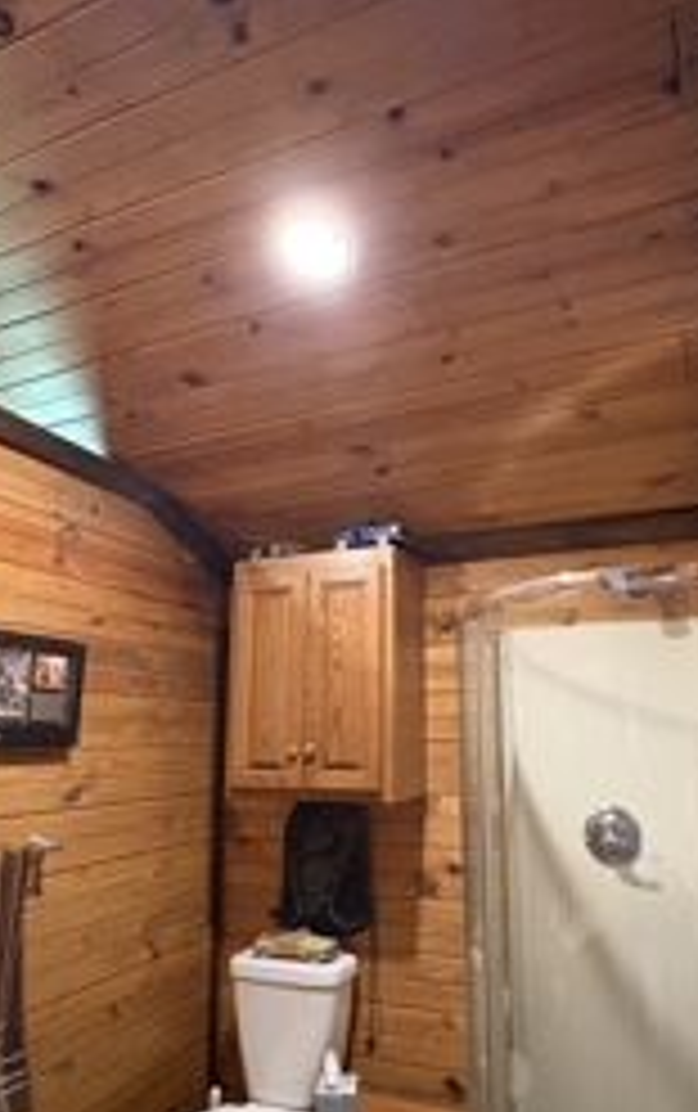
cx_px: 405
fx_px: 728
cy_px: 590
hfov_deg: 51.0
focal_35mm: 24
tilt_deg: +11.4
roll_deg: +1.6
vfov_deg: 74.7
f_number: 2.2
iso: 1000
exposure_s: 1/40
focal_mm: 2.22
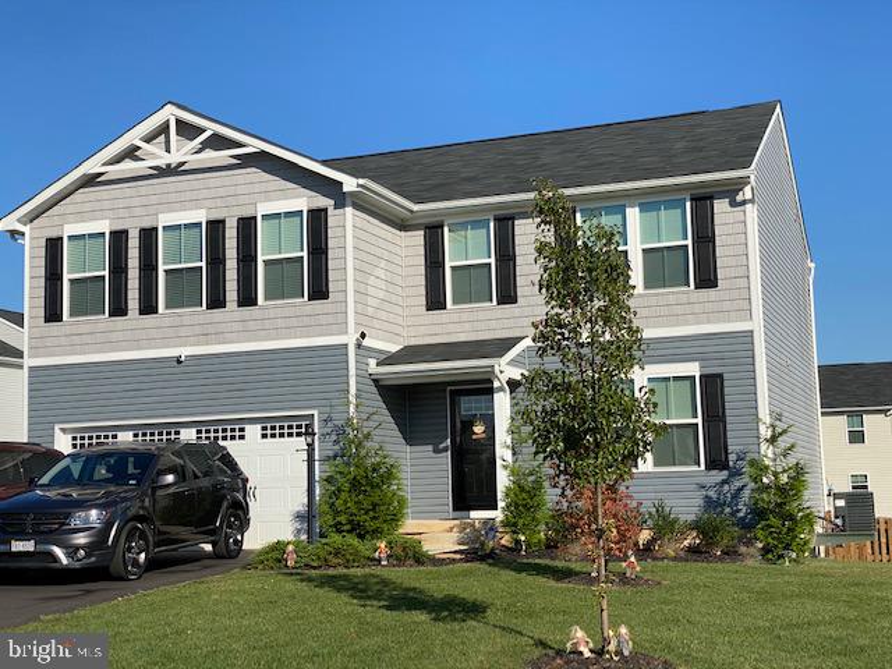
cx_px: 446
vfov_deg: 28.0
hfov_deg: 36.8
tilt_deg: +5.1
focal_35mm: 52
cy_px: 334
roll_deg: +1.6
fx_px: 1340
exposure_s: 1/1996
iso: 20
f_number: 2
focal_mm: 6
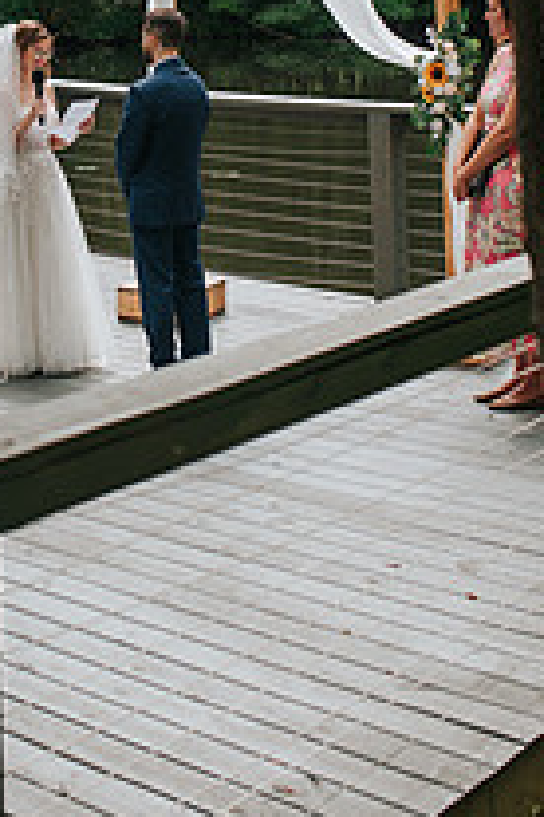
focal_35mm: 76
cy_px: -20
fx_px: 1723
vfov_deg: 25.2
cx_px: 93
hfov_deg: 17.8
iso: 160
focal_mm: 35
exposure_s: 1/1250
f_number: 2.8
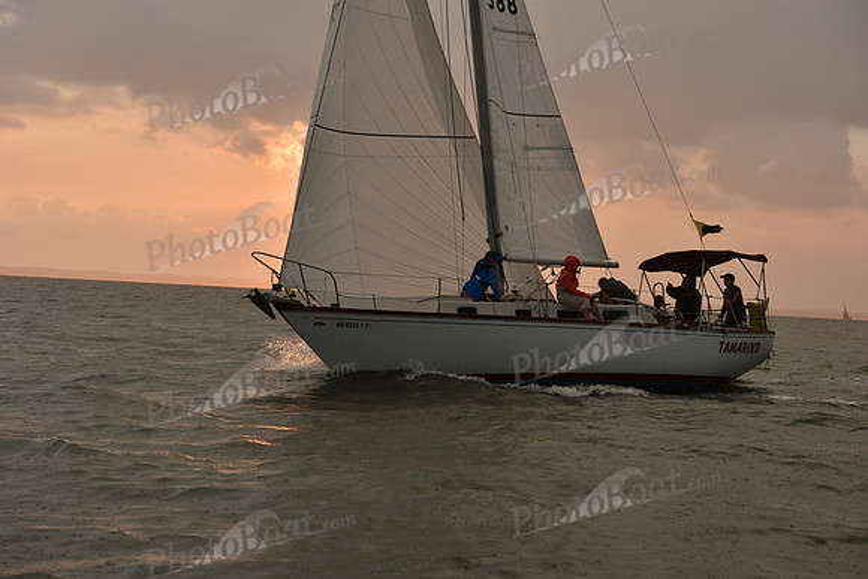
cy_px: 290
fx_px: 1688
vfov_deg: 19.5
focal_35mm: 70
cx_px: 434
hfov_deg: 28.8
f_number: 7.1
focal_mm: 70
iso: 400
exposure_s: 1/500
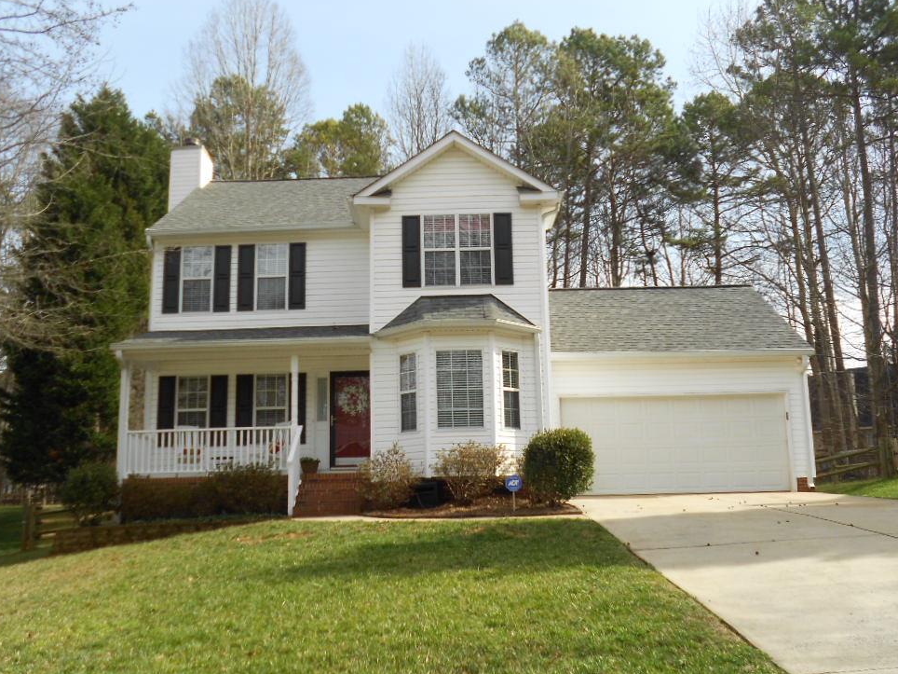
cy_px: 348
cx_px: 436
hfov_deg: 53.9
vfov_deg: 41.8
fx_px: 882
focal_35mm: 34
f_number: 3.6
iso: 80
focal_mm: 5.8
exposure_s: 1/500
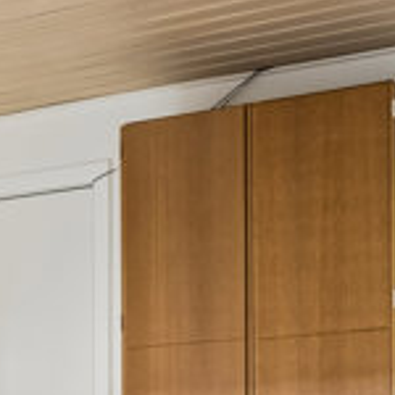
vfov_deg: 13.8
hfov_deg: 14.4
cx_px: 84
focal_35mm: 120
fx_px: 1553
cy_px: 544
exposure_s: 1/25
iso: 800
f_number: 6.3
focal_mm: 26.5
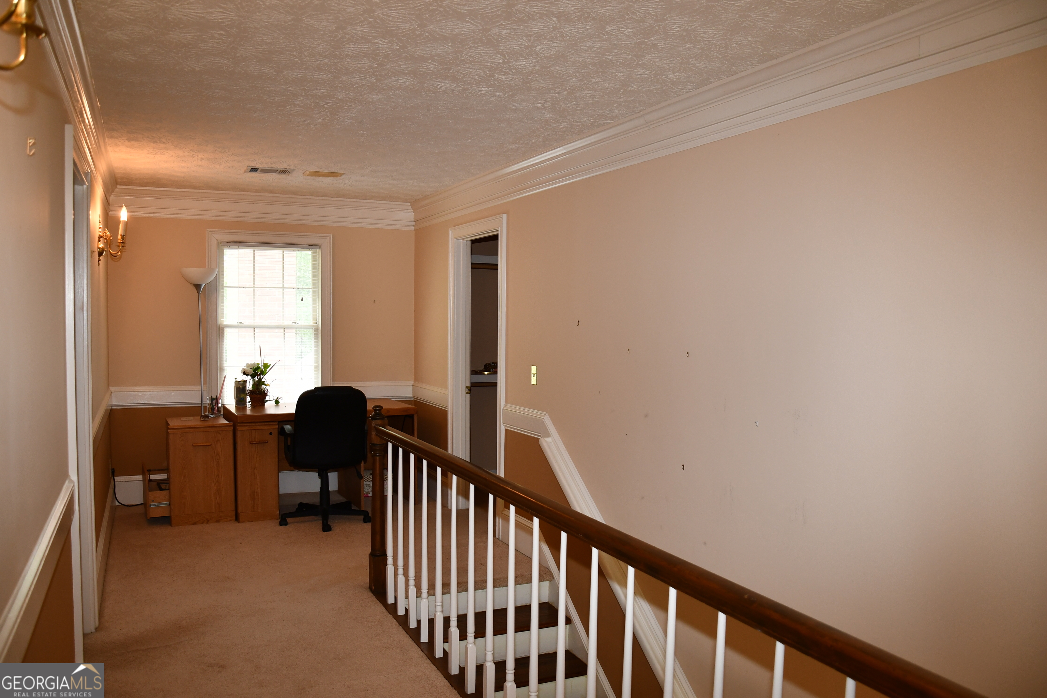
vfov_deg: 47.9
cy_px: 349
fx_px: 785
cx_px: 524
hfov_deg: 67.4
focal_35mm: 27
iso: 500
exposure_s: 1/60
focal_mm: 18
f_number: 4
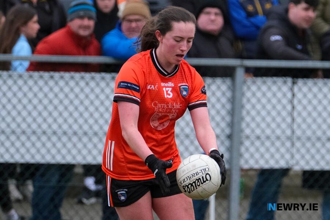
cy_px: 110
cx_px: 165
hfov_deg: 3.7
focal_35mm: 559
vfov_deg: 2.5
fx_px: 5124
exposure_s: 1/1000
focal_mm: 372.6
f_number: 5.6
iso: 1600
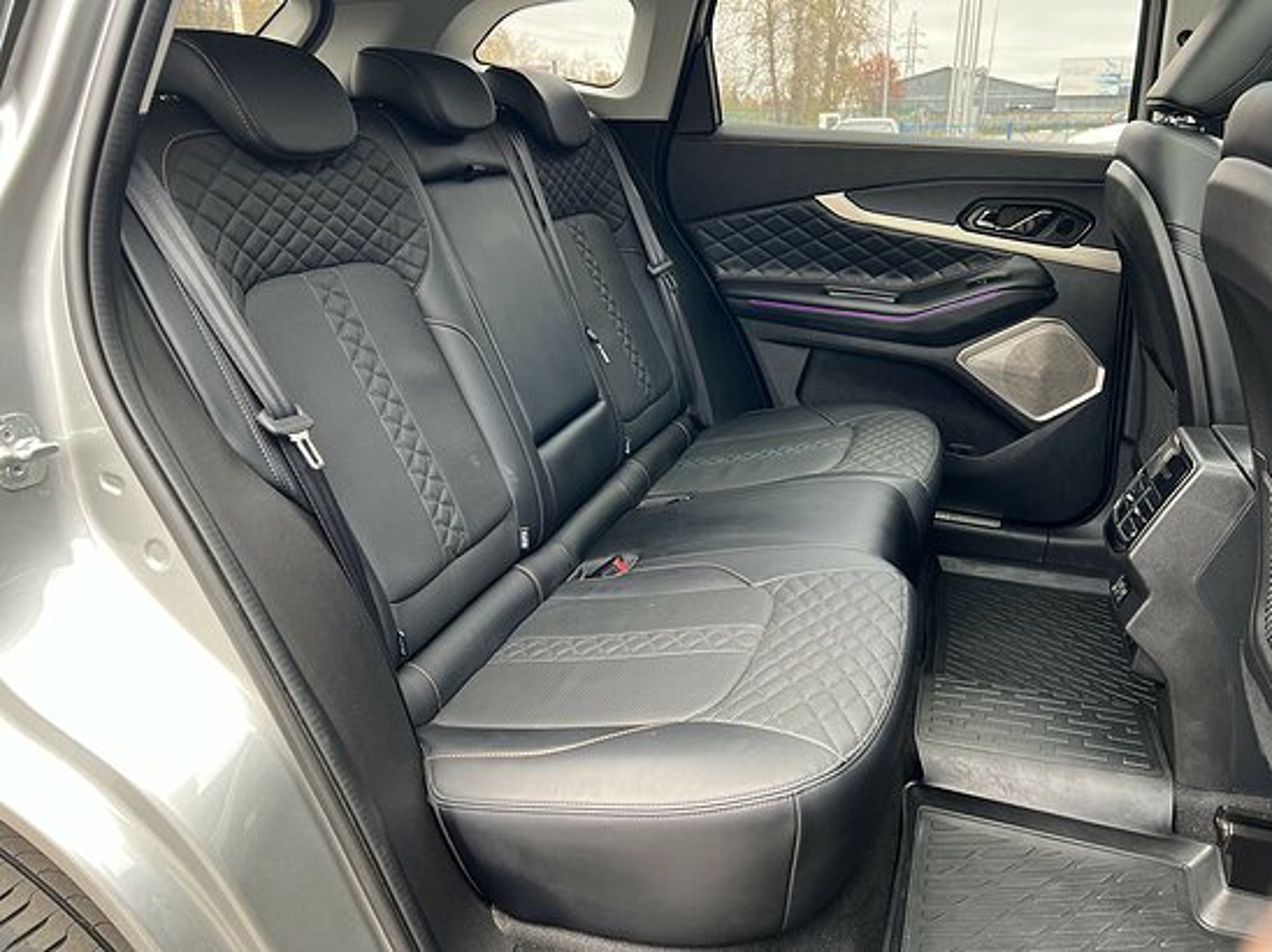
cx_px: 636
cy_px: 476
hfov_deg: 67.3
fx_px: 955
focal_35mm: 26
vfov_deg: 53.0
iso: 125
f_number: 1.5
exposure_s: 1/110
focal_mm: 5.7
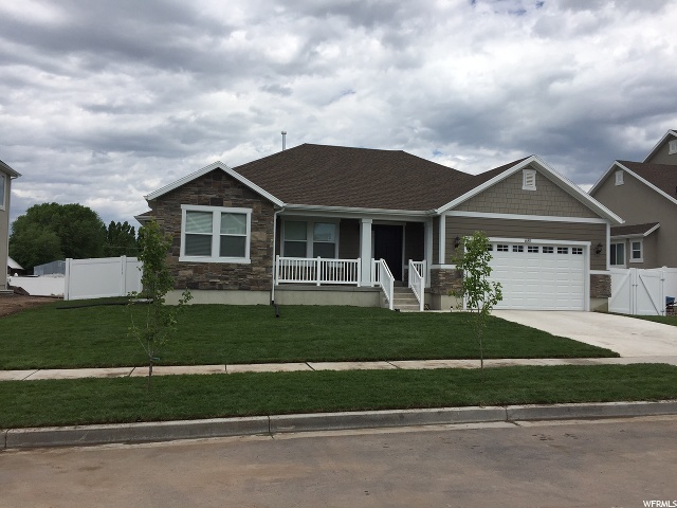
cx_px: 338
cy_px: 254
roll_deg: -2.3
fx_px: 567
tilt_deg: +2.7
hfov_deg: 61.7
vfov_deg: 48.2
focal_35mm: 29
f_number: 2.2
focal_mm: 4.15
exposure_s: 1/3300
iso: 32
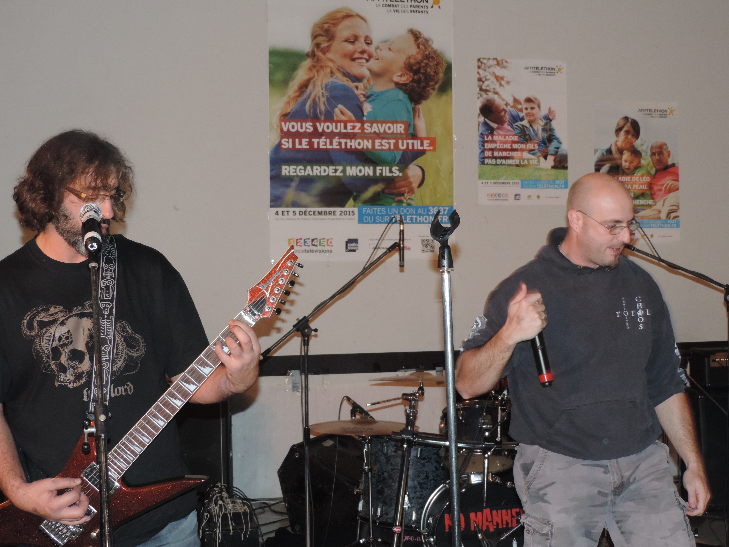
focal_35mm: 55
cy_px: 274
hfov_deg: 34.9
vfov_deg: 26.6
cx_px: 364
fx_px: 1158
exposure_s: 1/50
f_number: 3.7
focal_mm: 9.8
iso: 320
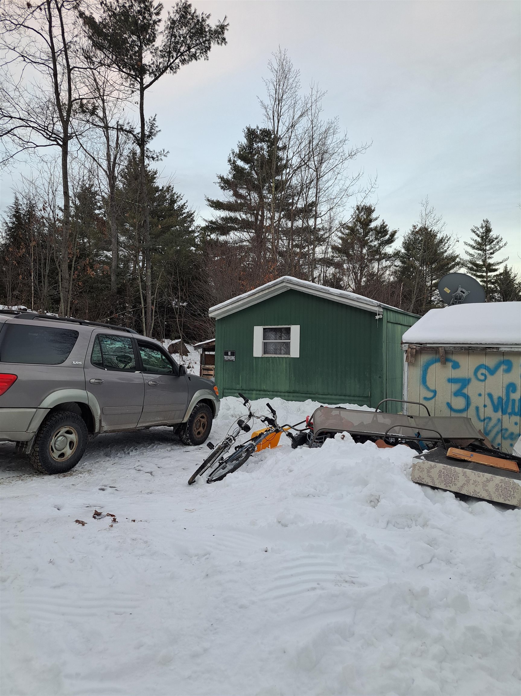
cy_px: 348
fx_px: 482
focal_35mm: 24
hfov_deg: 56.8
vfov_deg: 71.6
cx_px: 260
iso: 50
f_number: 1.8
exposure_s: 1/60
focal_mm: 5.23
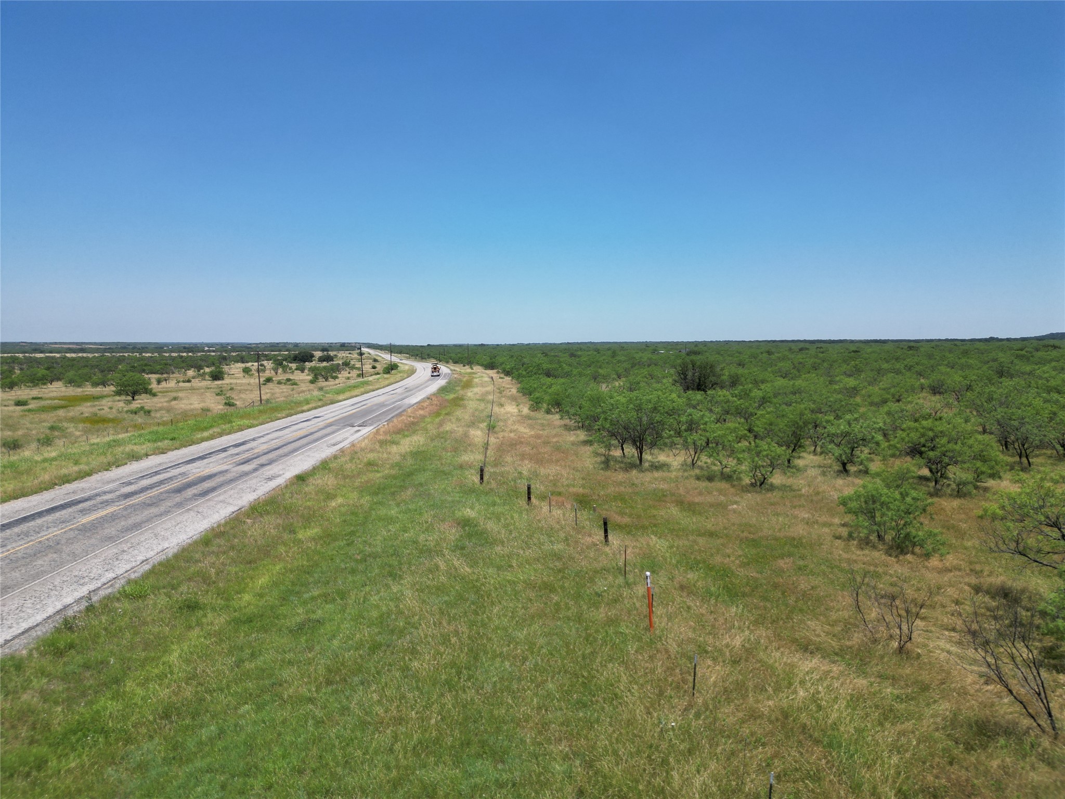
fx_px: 738
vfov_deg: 56.8
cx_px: 532
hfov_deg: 71.6
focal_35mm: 24
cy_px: 400
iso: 100
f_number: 1.7
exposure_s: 1/3000
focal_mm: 6.72
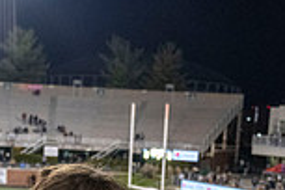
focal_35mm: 91
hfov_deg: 22.4
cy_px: 316
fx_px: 720
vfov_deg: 13.8
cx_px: 121
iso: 3200
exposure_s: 1/500
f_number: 4
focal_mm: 24
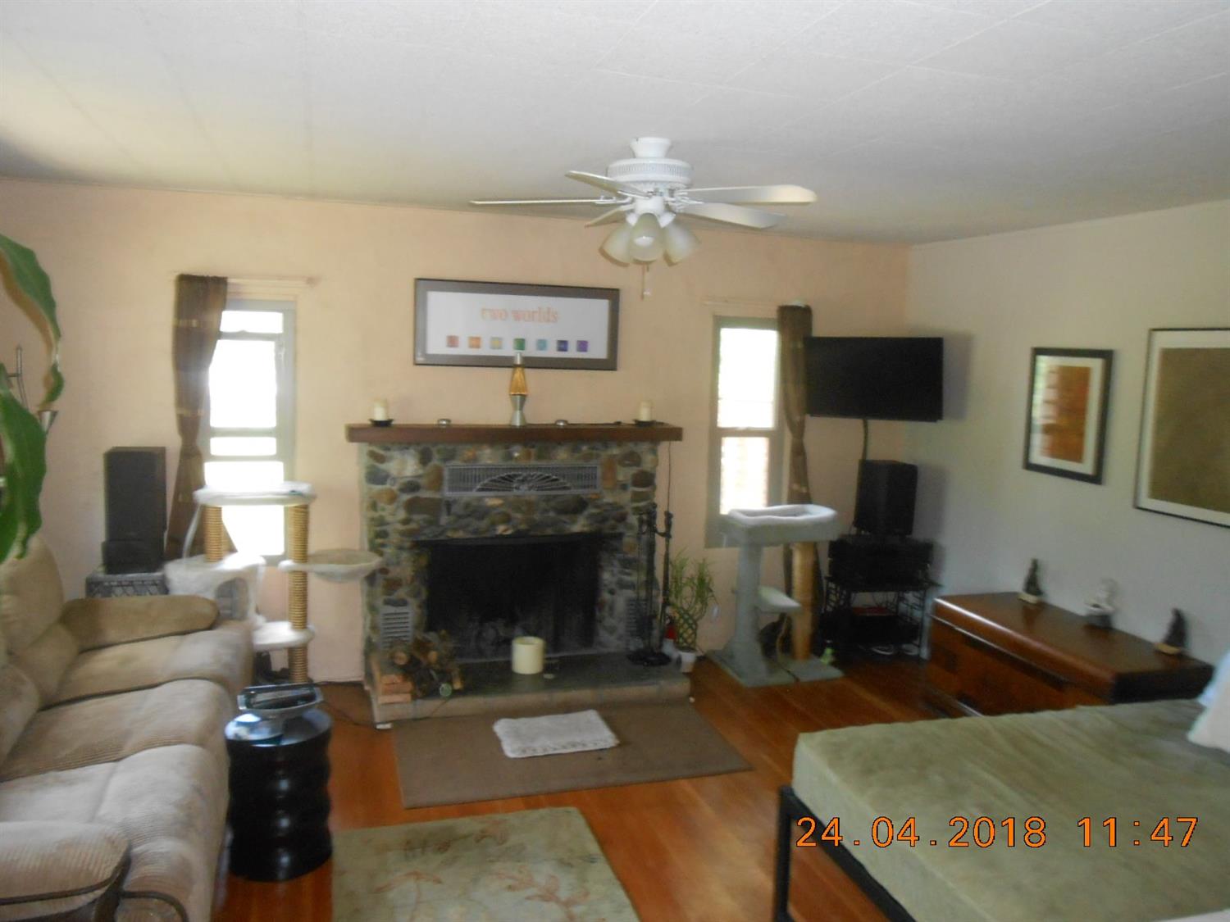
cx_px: 615
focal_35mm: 26
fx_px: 924
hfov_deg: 67.3
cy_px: 461
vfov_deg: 53.1
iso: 400
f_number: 3.5
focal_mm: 4.6
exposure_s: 1/25
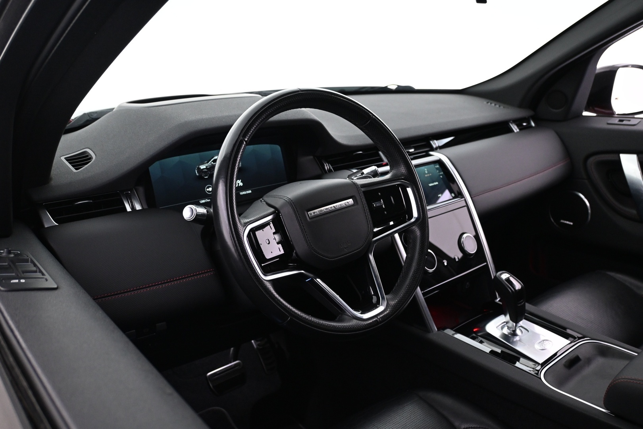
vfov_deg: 43.6
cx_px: 322
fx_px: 536
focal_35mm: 30
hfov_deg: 61.9
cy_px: 214
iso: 1600
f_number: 3.8
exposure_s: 1/20
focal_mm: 20
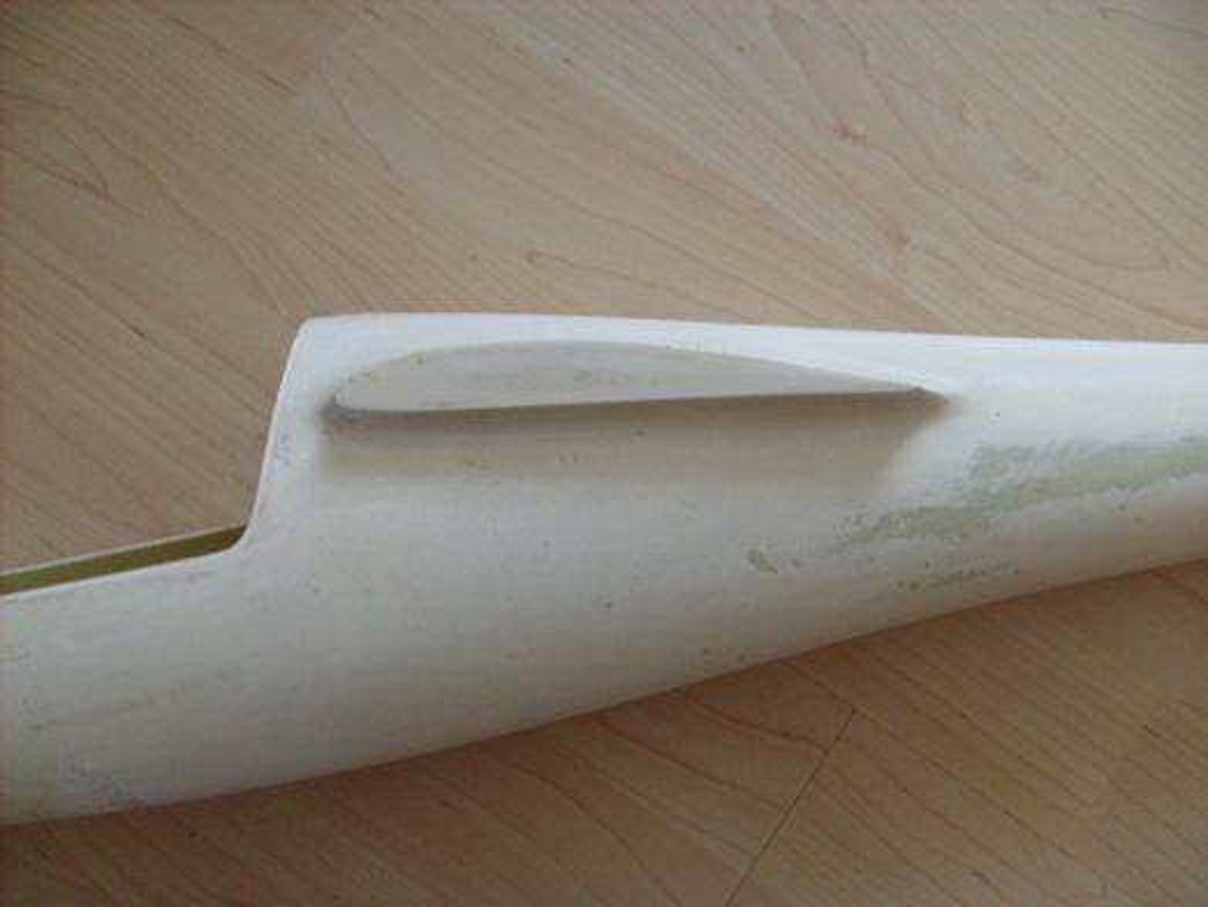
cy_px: 454
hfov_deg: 52.6
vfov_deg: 40.7
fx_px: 1222
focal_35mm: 35
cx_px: 604
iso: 100
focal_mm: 5.8
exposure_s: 1/45
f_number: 2.8
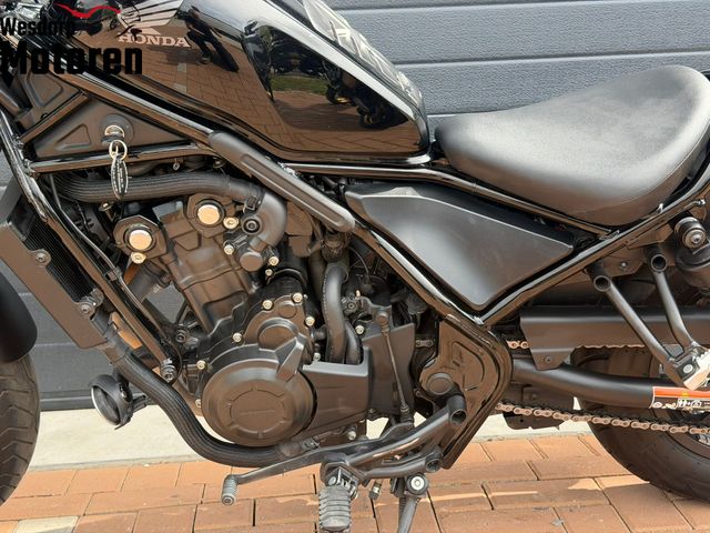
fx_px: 985
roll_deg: +2.0
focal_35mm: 48
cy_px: 266
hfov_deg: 39.7
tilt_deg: -9.7
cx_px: 355
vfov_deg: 30.3
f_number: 1.78
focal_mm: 6.76
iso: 100
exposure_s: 1/885
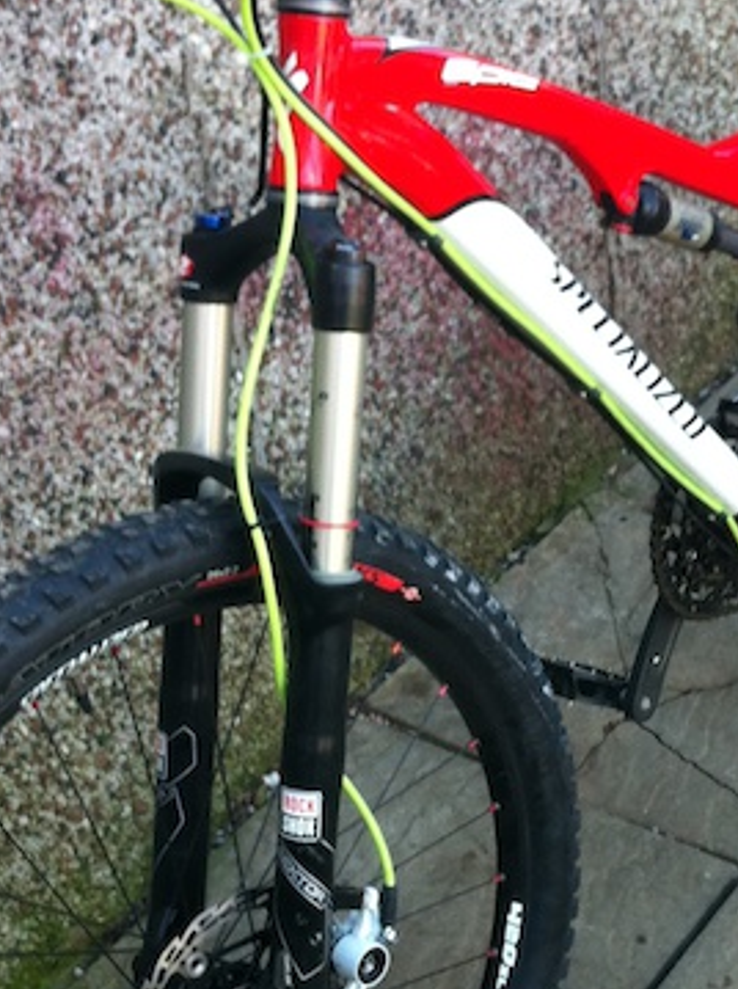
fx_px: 2224
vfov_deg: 25.0
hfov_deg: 18.6
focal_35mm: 78
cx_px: 642
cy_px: 636
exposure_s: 1/60
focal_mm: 3.85
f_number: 2.8
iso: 80
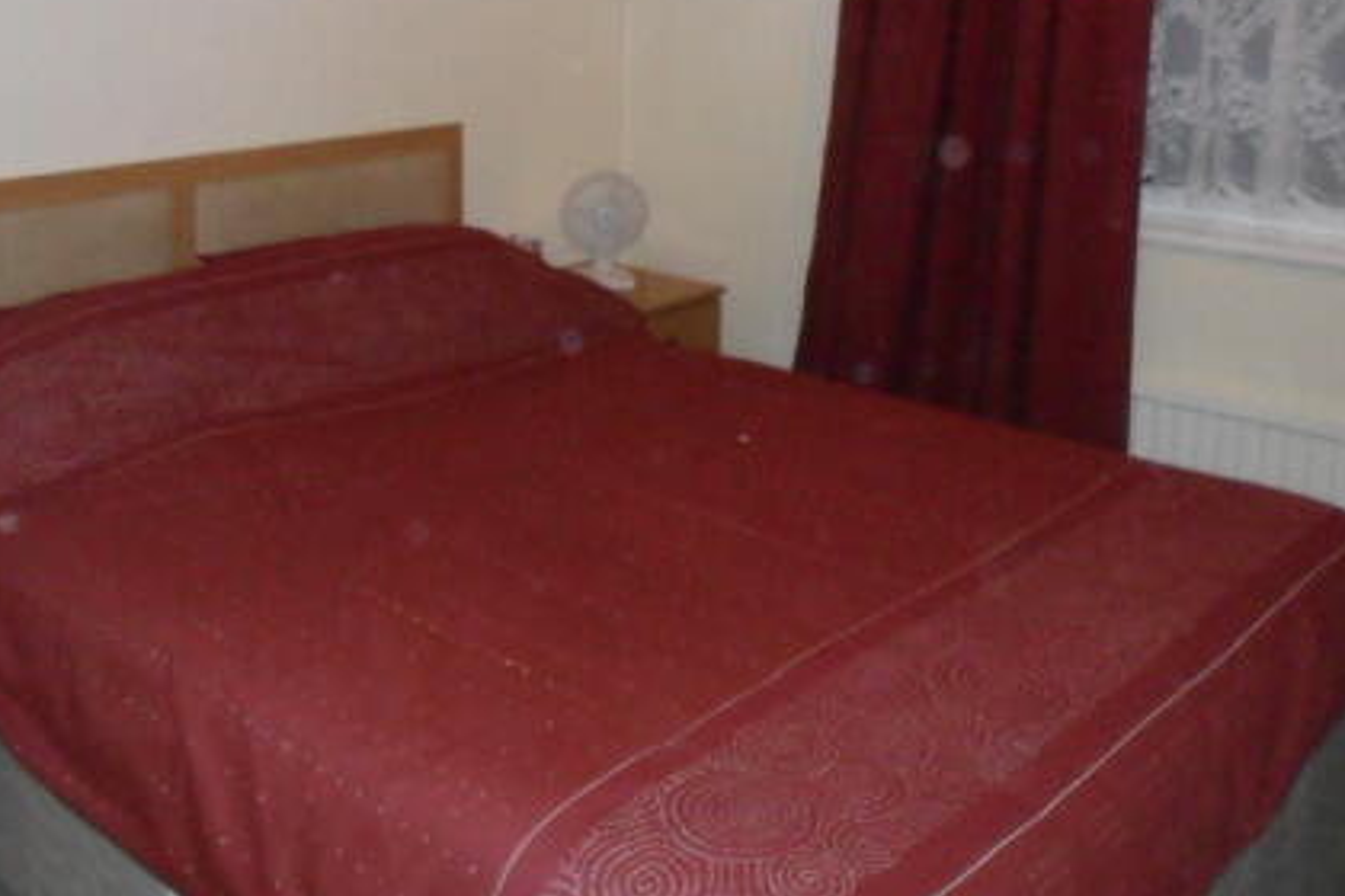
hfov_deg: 49.0
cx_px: 492
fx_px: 1457
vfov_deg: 33.6
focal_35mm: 39
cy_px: 242
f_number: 3.5
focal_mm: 4.9
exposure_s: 1/45
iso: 400
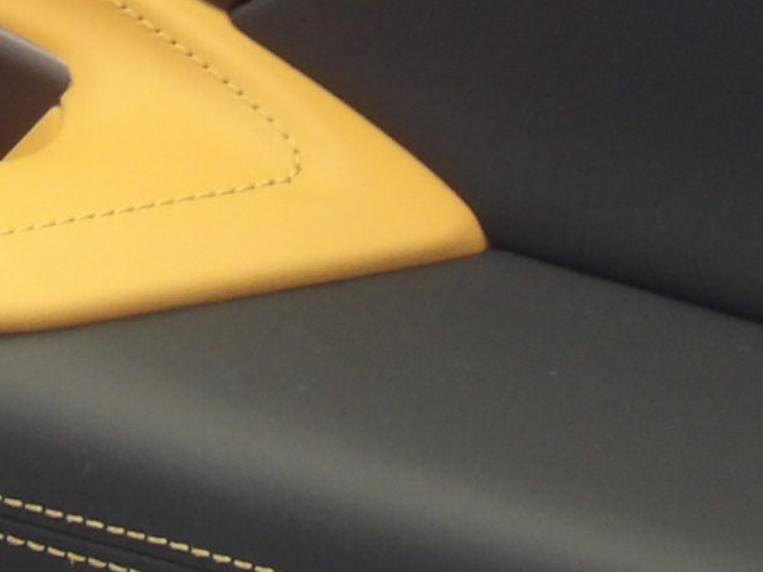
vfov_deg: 5.8
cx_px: -61
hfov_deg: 7.7
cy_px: 89
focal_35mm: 255
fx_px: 5619
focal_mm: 9.5
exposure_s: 1/33
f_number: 3.9
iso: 200
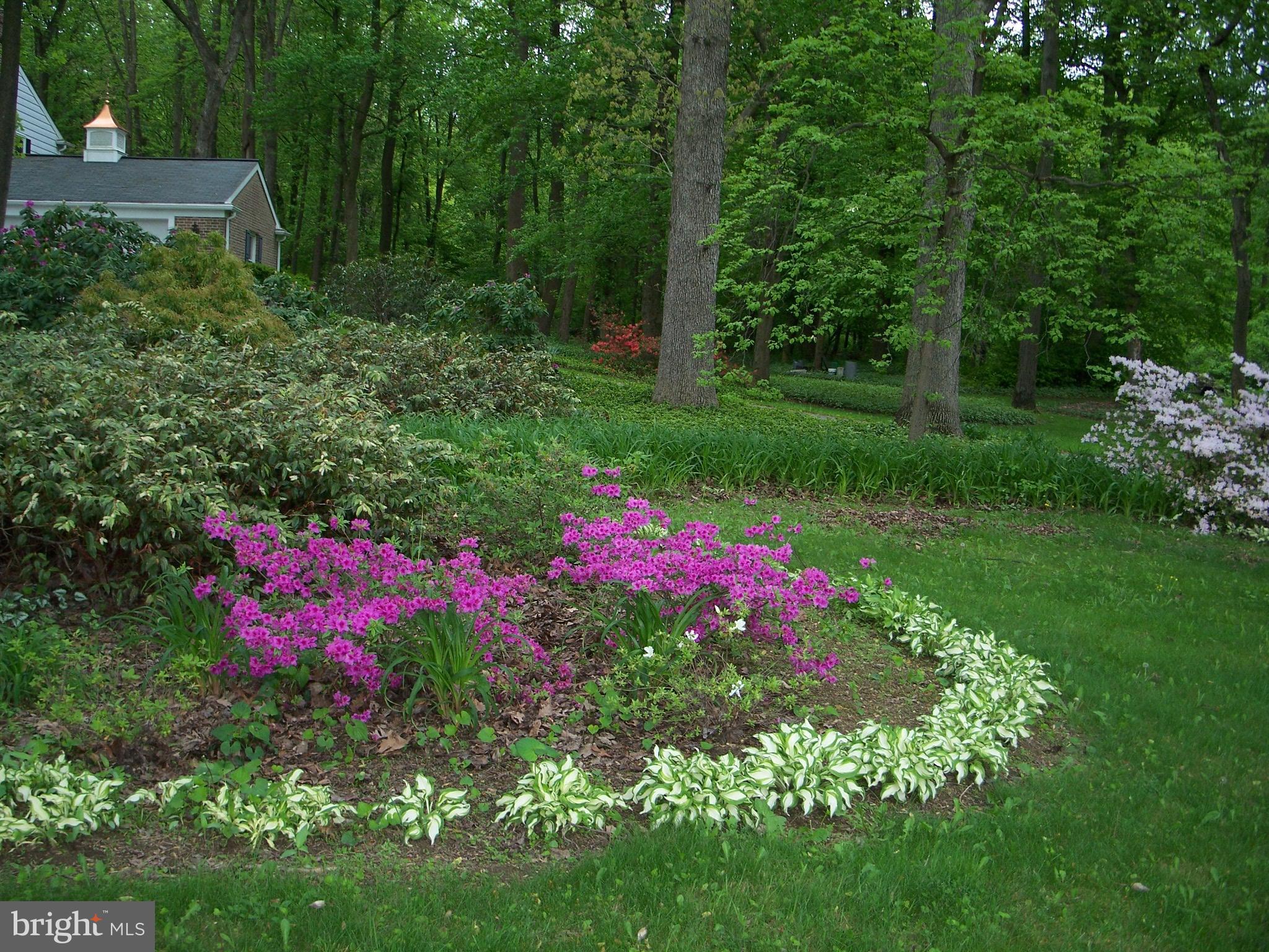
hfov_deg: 50.1
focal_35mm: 37
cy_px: 476
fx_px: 1356
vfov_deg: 38.7
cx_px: 634
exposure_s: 1/60
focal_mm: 7.8
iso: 125
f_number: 2.8
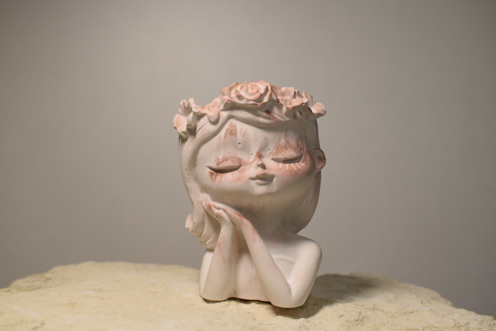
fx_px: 641
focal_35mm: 46
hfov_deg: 42.3
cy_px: 166
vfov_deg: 28.9
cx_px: 248
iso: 180
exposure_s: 1/60
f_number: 8
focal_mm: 31
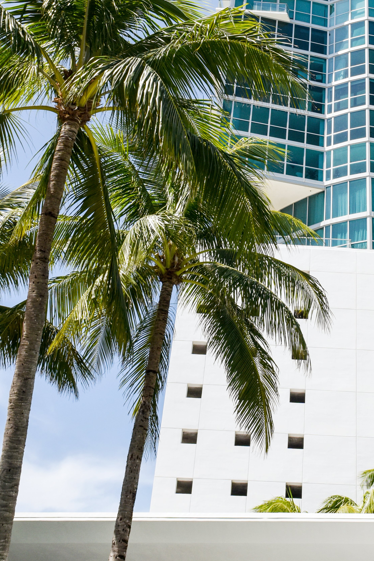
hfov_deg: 24.6
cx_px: 355
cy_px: 177
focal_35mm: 53
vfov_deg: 37.0
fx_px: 825
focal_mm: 24
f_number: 8
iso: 320
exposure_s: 1/1600
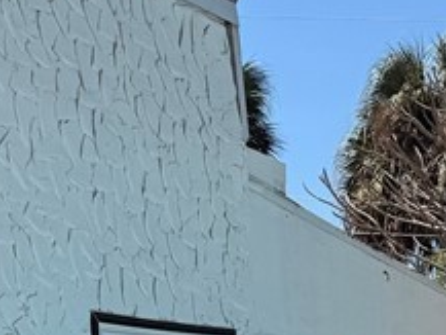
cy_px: 596
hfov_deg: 15.8
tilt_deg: -6.5
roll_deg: -0.3
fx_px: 1457
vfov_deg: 12.1
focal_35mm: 113
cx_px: 695
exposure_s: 1/6711
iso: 80
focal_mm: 6.76
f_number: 1.78
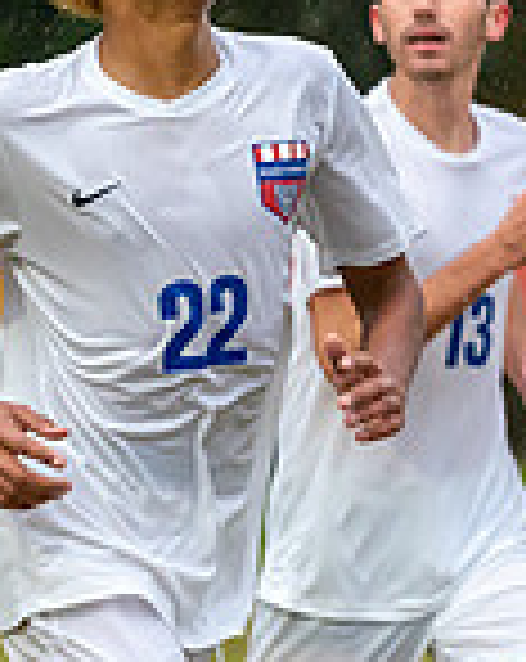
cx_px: 1136
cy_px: 407
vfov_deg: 1.8
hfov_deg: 1.5
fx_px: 20594
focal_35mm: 1055
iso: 3200
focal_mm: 247
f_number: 5.6
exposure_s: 1/1000
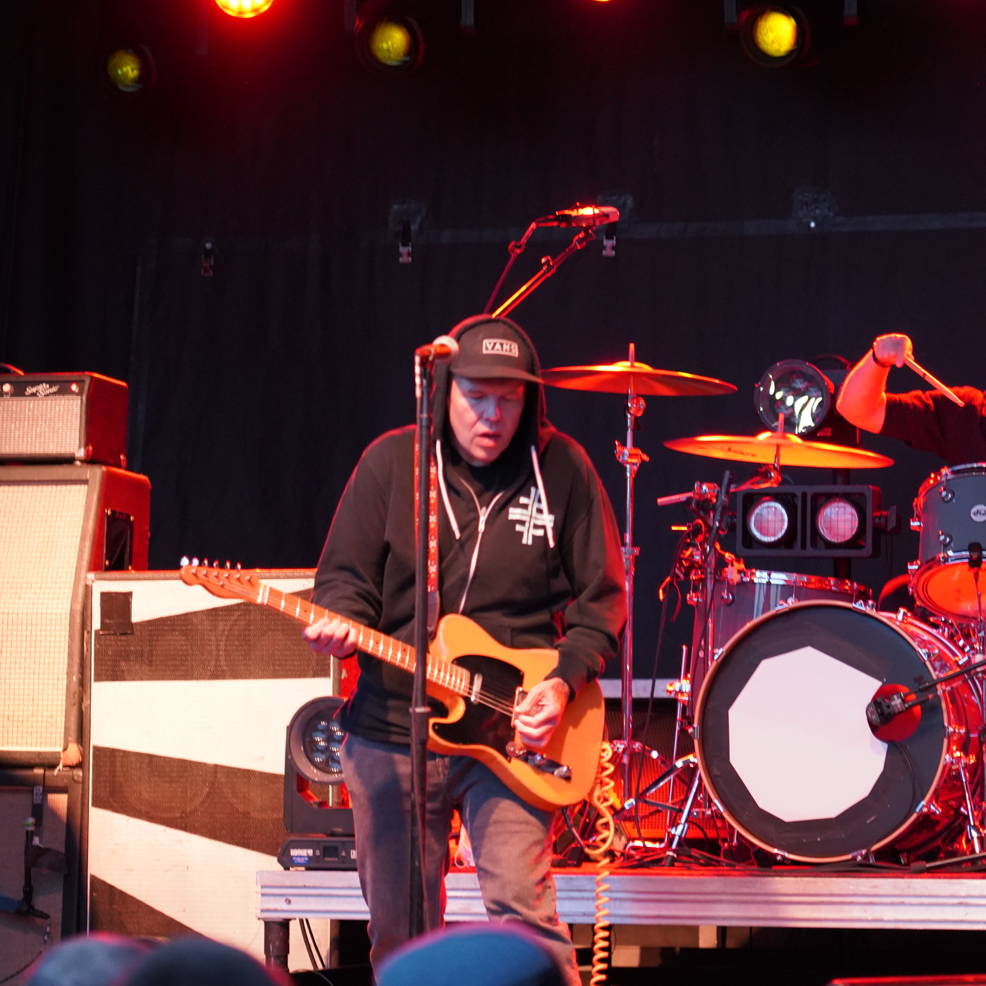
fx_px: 4318
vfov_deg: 13.0
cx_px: 558
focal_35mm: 134
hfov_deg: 13.0
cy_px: 493
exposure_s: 1/160
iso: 5000
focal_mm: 105
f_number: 4
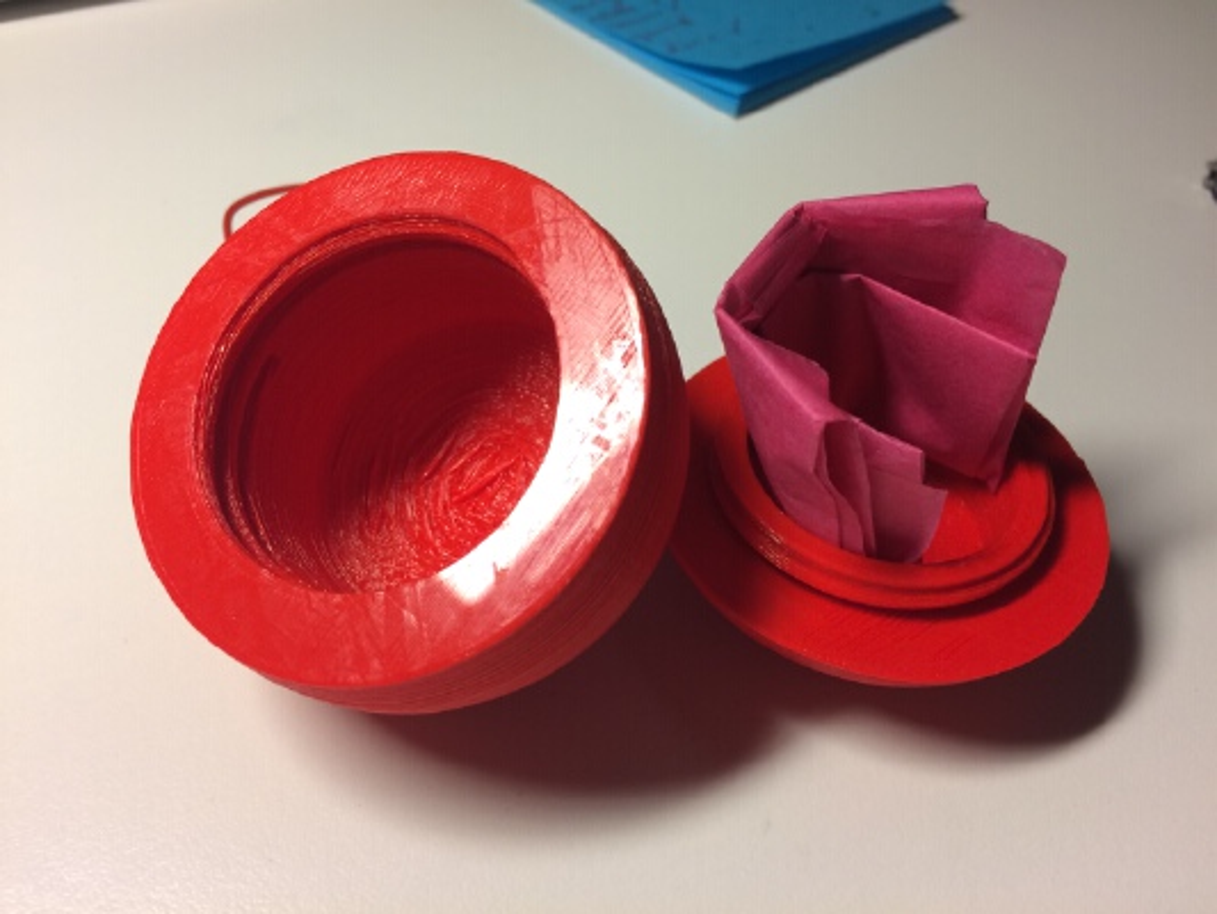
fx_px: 1020
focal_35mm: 29
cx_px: 608
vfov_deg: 48.2
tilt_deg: -48.6
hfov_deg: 61.6
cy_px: 457
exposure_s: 1/33
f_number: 2.2
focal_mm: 4.15
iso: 40
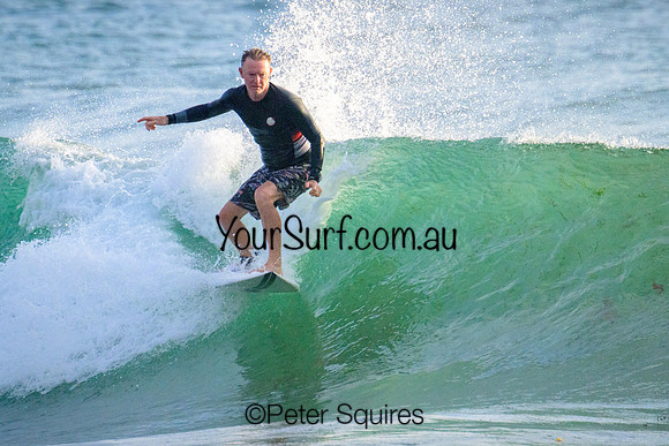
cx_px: 339
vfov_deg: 1.3
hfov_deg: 1.9
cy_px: 255
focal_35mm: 1096
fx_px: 20367
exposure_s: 1/2000
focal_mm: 800
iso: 3200
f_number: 13
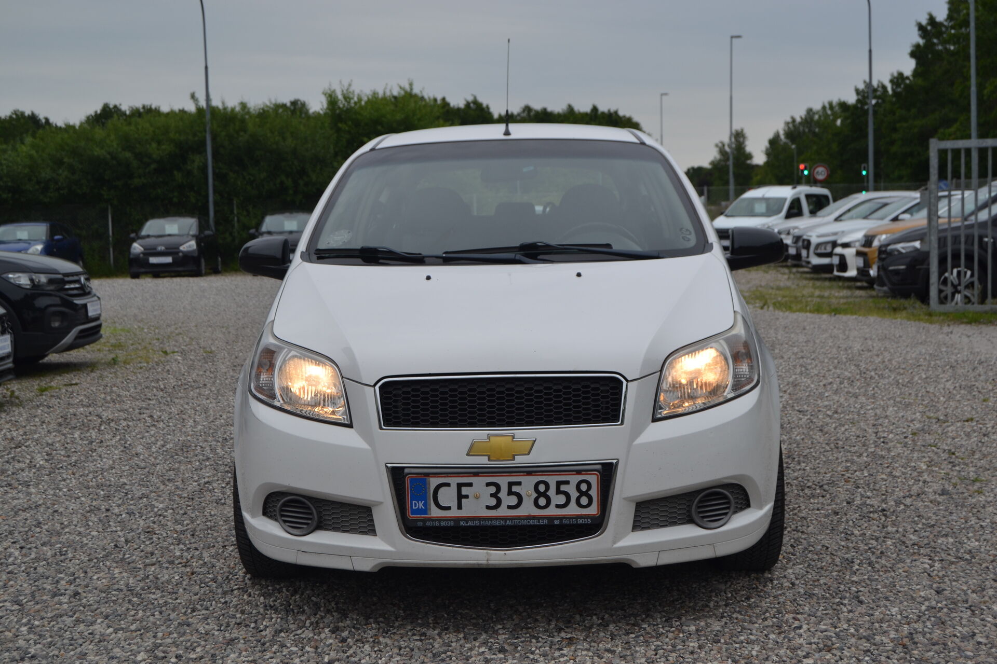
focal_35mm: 48
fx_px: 1329
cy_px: 332
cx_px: 498
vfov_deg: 28.1
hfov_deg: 41.1
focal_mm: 32
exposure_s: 1/200
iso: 100
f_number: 7.1
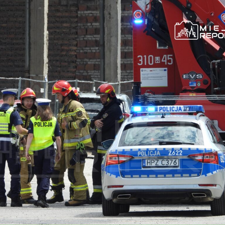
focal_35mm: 946
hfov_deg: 1.9
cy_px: 112
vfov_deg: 1.9
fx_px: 6957
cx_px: 122
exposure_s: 1/500
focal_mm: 144
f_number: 5.6
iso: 160
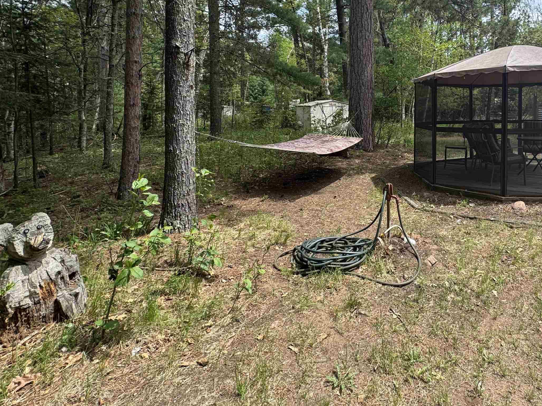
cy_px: 127
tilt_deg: -3.7
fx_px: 329
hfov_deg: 75.3
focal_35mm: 21
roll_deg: +1.0
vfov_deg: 61.5
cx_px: 380
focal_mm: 2.22
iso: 40
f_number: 2.2
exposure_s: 1/423
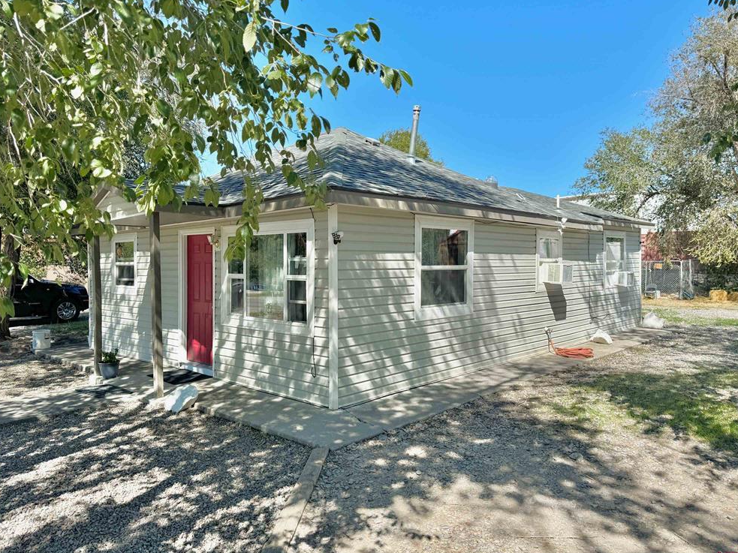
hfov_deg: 69.4
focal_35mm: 25
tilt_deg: -2.2
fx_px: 533
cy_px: 270
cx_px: 362
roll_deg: +1.6
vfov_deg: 54.9
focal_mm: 6.76
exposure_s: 1/2331
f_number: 1.78
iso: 80
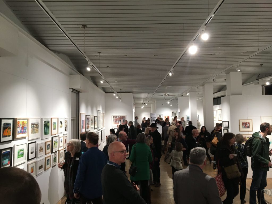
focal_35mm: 29
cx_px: 136
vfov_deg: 48.2
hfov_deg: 61.7
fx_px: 228
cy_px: 102
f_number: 2.2
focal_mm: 4.15
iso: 64
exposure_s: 1/33
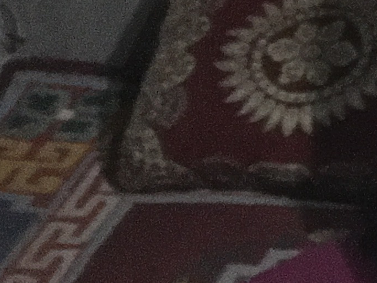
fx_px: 1862
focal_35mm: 171
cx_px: 1072
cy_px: -41
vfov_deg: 8.6
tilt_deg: -18.7
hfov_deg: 9.5
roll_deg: -1.6
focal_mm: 4.15
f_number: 2.2
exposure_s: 1/33
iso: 200
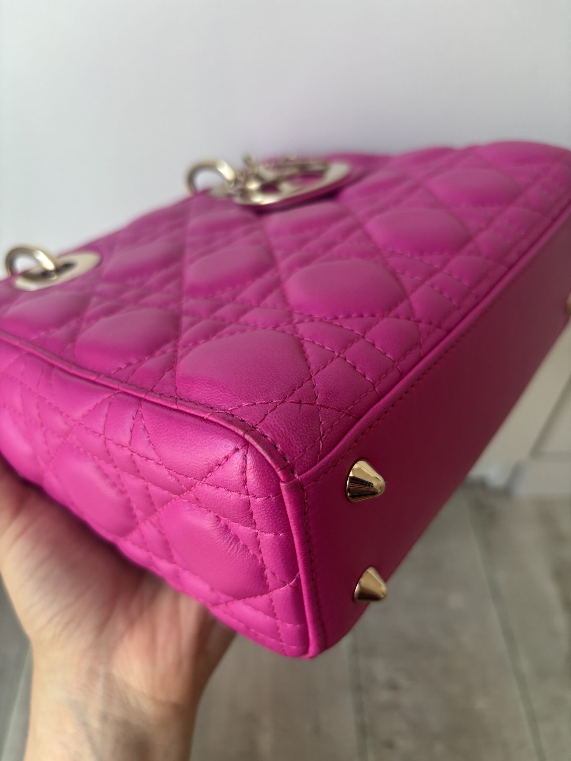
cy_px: 380
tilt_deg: -45.7
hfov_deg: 53.1
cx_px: 286
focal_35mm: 26
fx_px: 572
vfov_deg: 67.3
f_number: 1.6
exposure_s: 1/88
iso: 125
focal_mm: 5.96
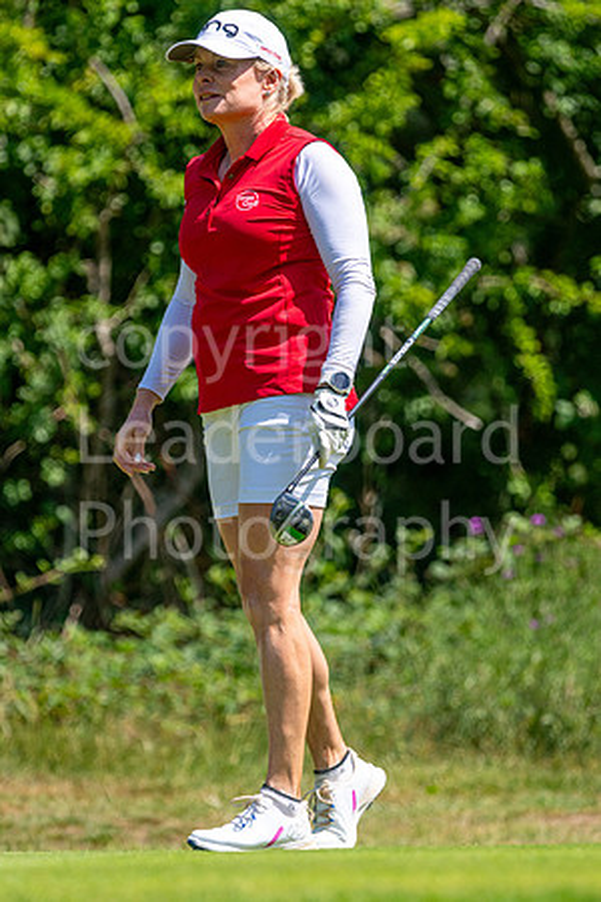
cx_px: 300
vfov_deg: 4.6
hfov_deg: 3.1
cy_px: 451
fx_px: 11268
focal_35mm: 450
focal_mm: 300
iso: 320
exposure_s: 1/2500
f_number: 5
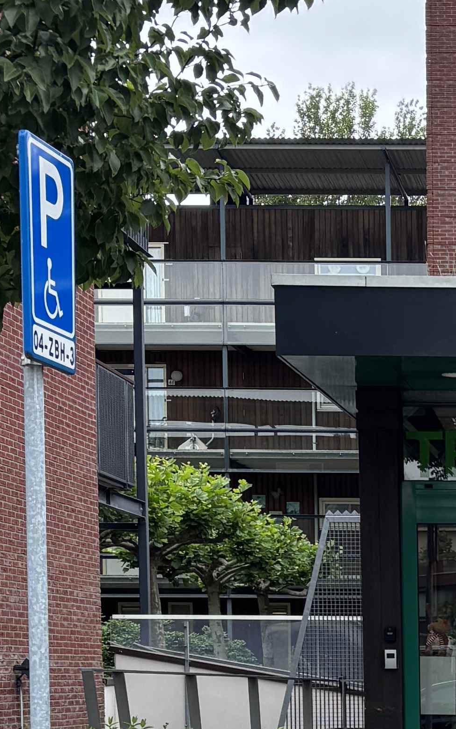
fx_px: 2009
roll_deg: -0.7
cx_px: 714
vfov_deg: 19.7
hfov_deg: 12.2
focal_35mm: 101
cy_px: 795
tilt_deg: -3.8
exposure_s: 1/334
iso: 50
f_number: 1.6
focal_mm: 5.96
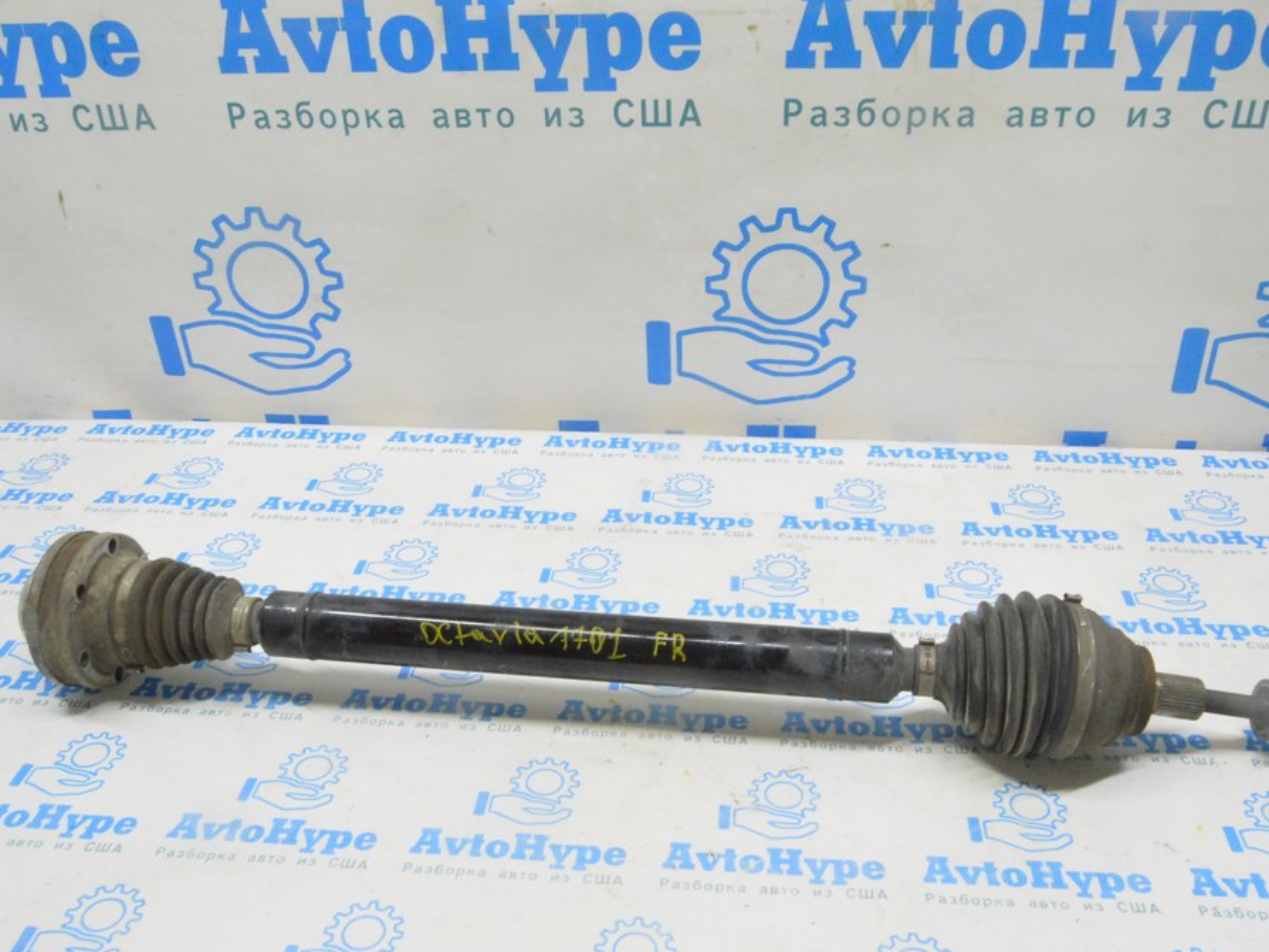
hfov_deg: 55.3
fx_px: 1210
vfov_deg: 43.0
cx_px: 647
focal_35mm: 33
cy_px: 473
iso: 6400
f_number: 20
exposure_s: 1/15
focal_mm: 20
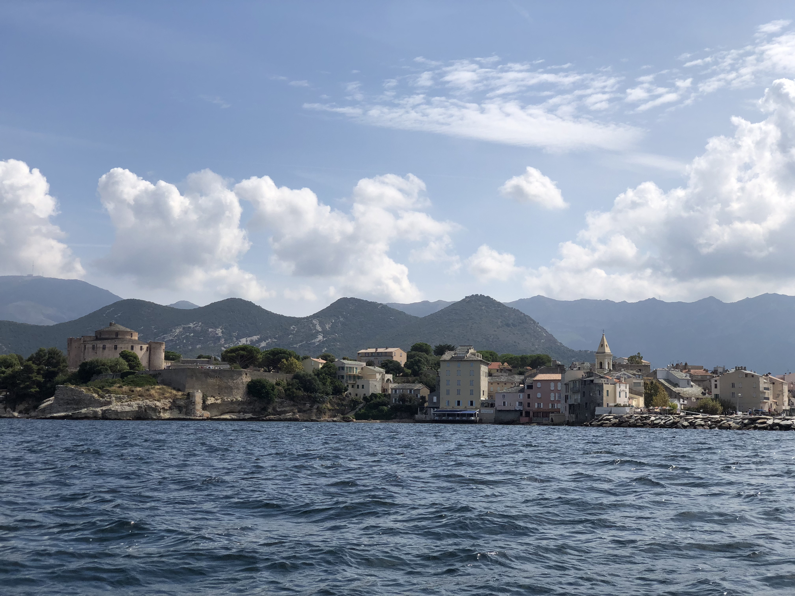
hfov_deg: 36.8
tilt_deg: +6.0
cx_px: 398
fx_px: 1194
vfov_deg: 28.0
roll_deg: +0.9
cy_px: 298
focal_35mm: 52
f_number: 2.4
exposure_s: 1/2525
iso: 16
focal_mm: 6
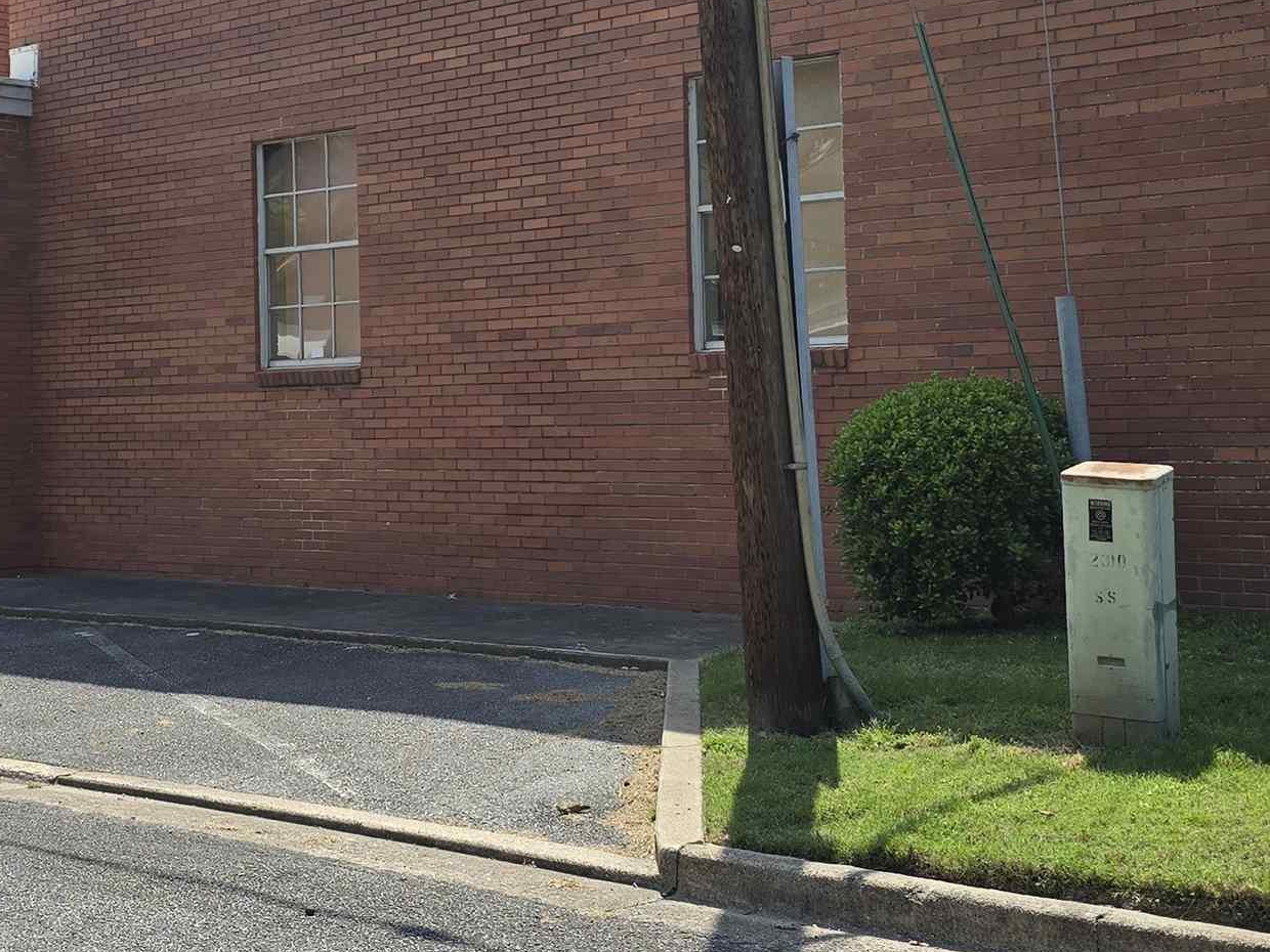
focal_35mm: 57
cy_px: 350
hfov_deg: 33.3
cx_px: 369
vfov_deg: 25.6
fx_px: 2091
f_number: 1.7
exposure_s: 1/732
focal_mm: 6.3
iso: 12
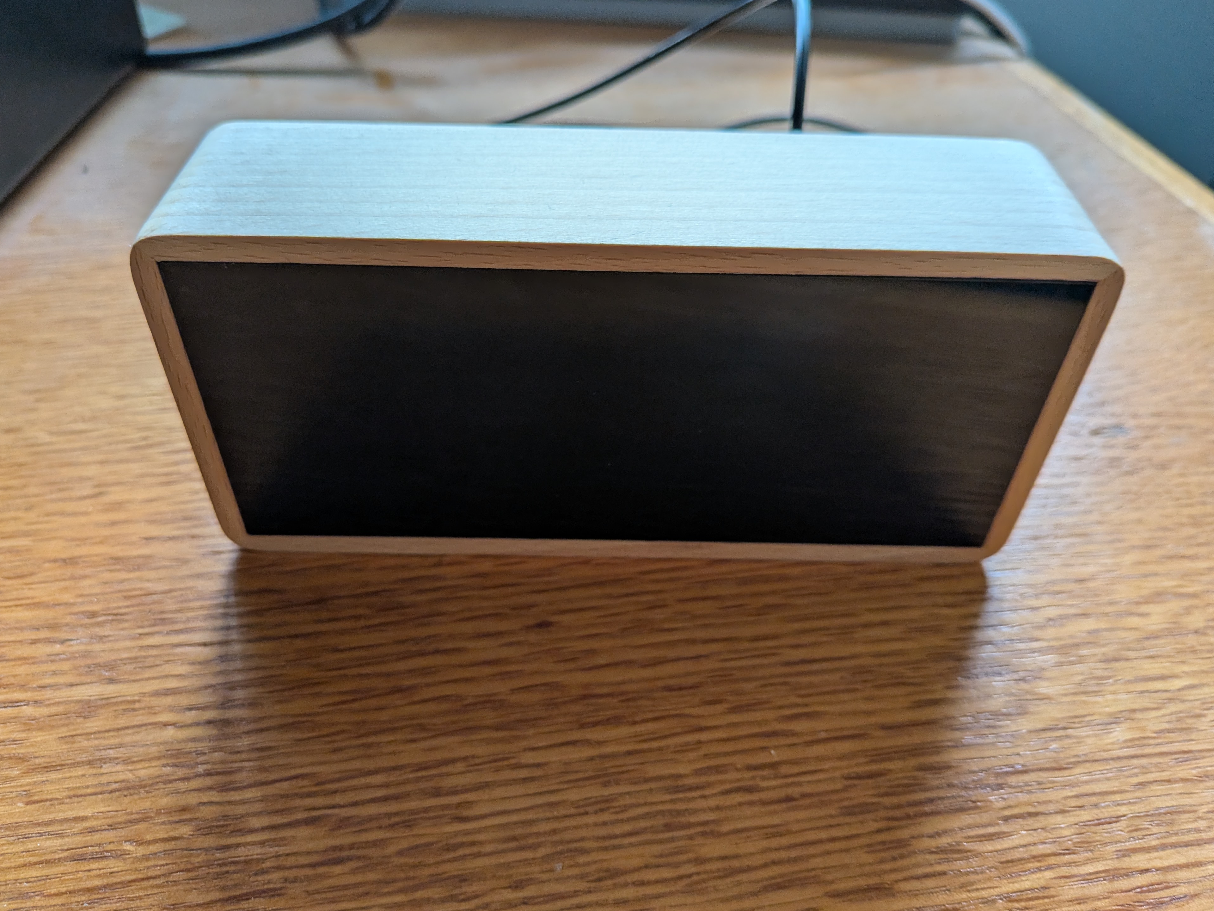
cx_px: 587
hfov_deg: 69.4
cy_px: 439
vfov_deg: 54.9
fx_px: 877
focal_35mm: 25
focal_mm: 4.53
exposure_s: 1/60
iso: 118
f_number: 1.7
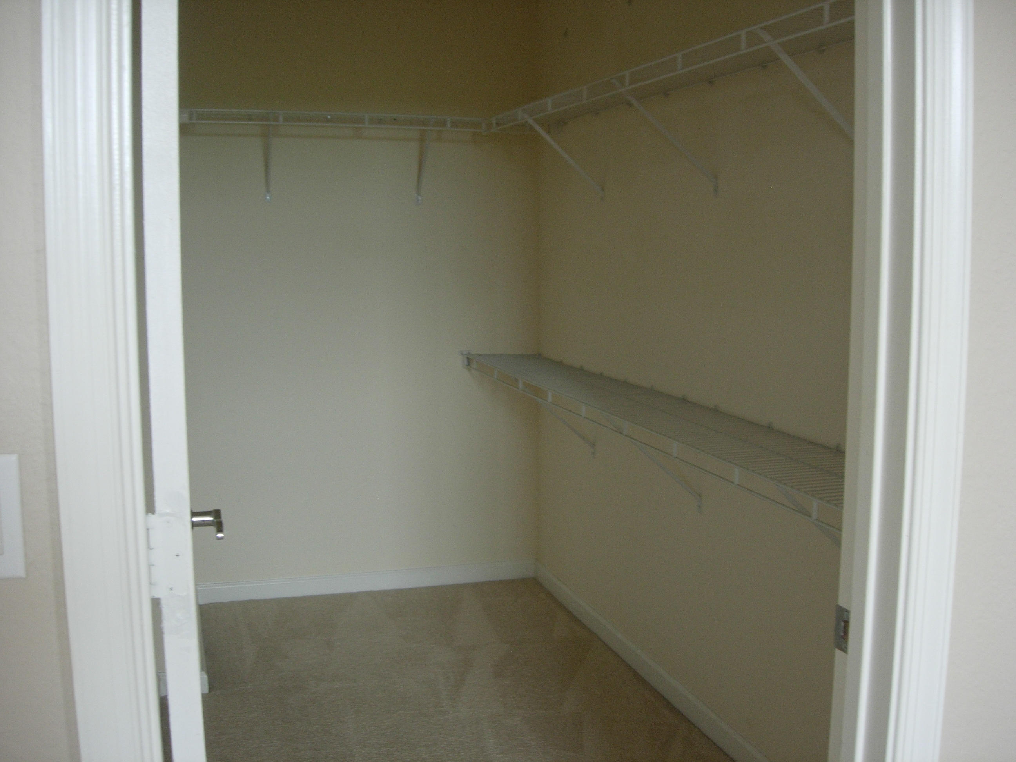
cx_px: 508
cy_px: 381
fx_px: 1115
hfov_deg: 49.0
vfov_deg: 37.7
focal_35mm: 38
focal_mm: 7.8
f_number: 2.8
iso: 100
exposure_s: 1/32
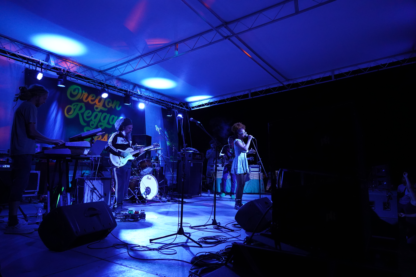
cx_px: 208
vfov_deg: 53.1
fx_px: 277
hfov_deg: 73.7
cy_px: 138
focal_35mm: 24
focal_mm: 24
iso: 6400
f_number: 4
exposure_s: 1/160
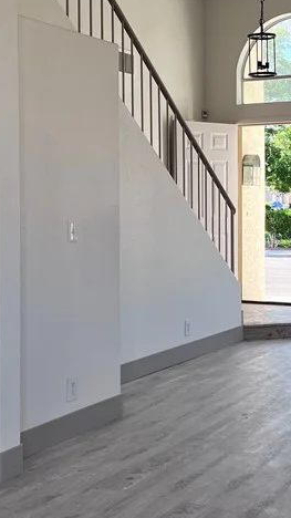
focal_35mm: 62
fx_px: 851
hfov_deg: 19.3
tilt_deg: -1.1
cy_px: 198
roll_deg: +0.7
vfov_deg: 33.7
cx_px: 220
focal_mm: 5.7
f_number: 1.5
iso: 50
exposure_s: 1/371
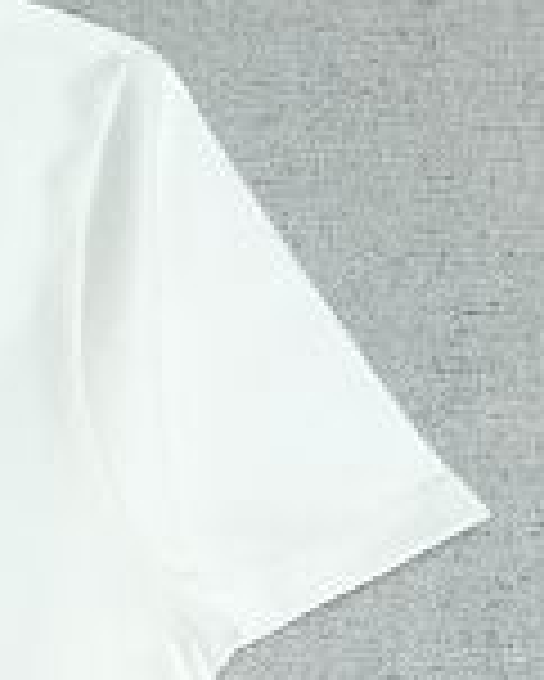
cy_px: 943
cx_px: -593
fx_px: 2393
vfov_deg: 15.2
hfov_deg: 11.5
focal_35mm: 119
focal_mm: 16
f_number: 8
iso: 1000
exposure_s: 1/160
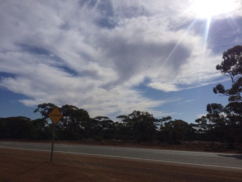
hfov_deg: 61.7
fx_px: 203
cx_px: 121
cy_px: 91
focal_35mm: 29
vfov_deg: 48.2
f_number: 2.2
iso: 40
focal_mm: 4.15
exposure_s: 1/10309
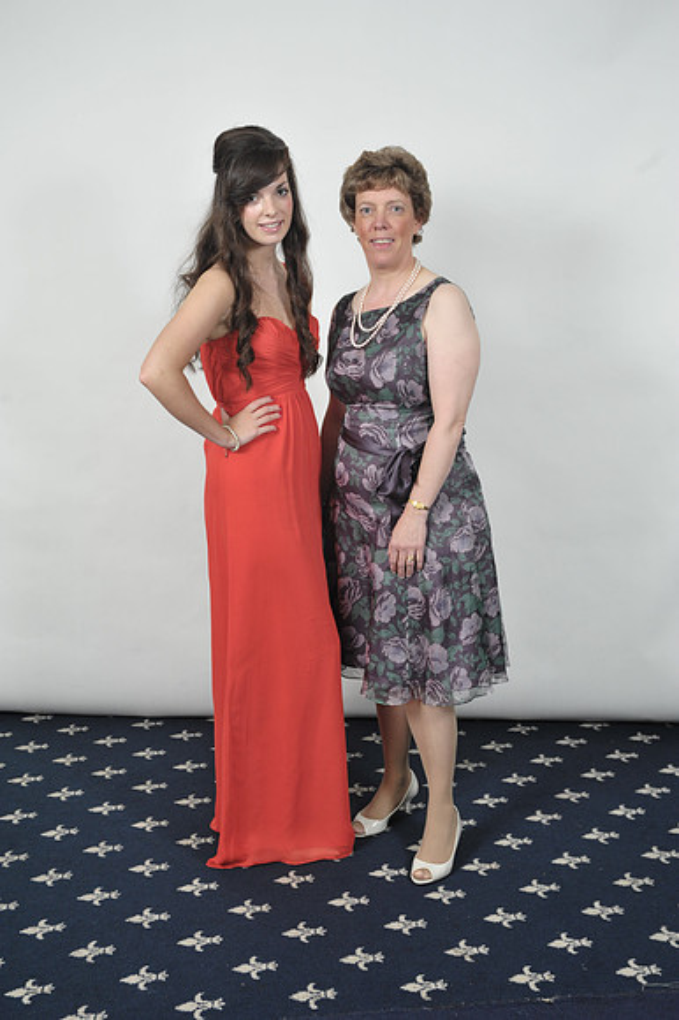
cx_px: 340
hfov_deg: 29.8
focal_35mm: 45
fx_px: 1275
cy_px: 510
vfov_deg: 43.6
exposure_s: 1/160
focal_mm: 45
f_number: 7.1
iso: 1000
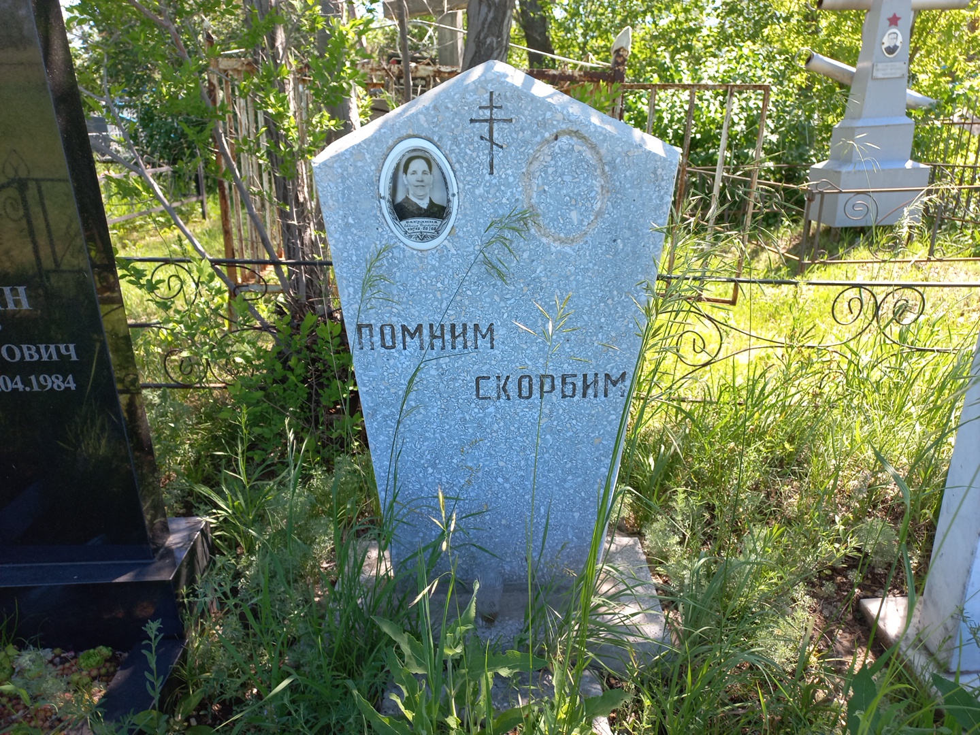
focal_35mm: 25
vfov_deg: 54.9
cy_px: 368
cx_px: 490
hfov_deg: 69.4
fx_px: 708
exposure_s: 1/103
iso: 25
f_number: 1.8
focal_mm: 4.6
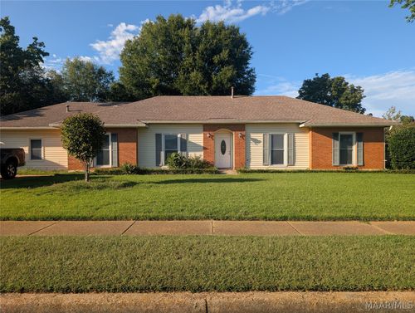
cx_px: 208
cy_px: 156
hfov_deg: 71.5
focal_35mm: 24
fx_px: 288
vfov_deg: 57.0
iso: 21
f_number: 1.68
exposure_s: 1/873
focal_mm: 6.9
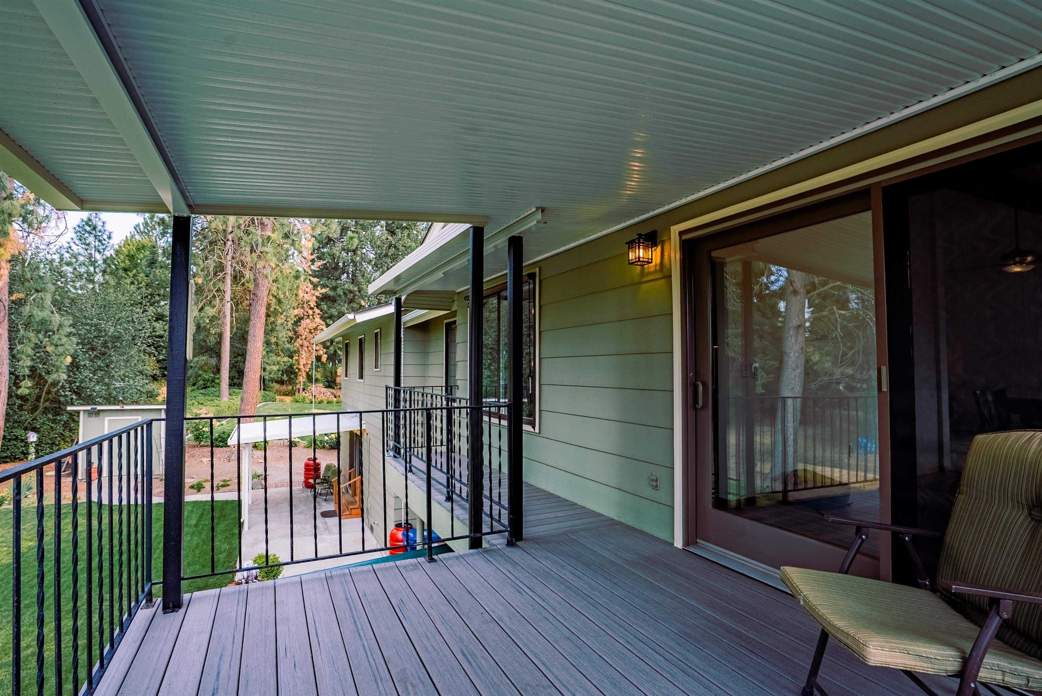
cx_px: 521
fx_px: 463
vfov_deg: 73.8
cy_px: 348
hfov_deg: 96.7
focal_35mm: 16
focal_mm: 16
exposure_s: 1/4000
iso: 400
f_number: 8
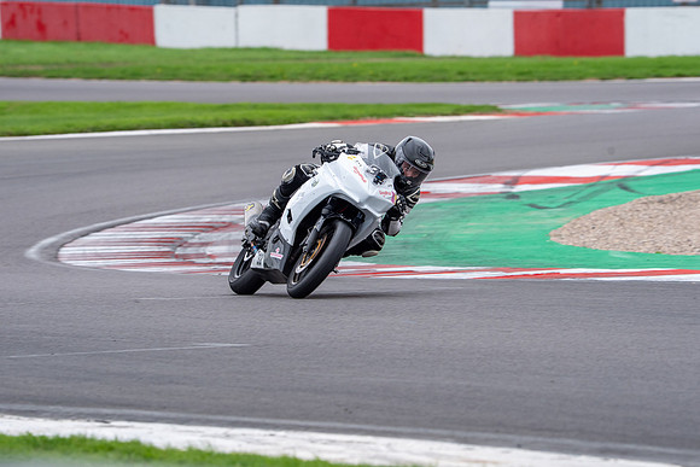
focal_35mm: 400
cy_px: 234
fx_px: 7787
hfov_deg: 5.1
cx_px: 350
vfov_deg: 3.4
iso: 800
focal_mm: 400
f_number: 9
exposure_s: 1/320
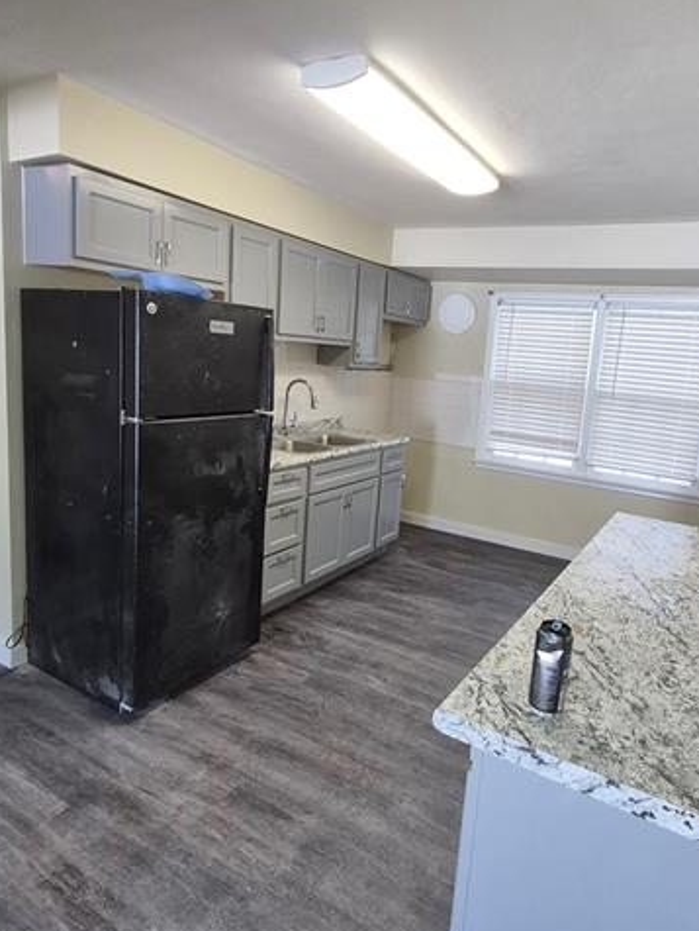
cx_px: 415
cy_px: 459
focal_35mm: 21
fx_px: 565
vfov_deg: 78.9
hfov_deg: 63.0
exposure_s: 1/60
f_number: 2.2
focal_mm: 1.74
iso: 80
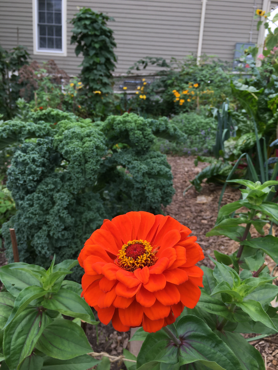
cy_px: 185
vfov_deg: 61.7
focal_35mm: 29
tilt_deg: -17.5
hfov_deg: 48.2
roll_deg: -4.0
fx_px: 311
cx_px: 139
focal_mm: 4.15
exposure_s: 1/327
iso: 25
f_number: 2.2
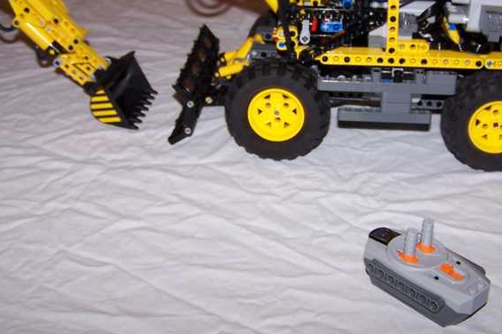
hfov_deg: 35.6
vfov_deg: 24.1
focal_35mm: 56
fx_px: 780
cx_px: 283
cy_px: 118
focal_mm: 6.3
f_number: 2.8
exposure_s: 1/60
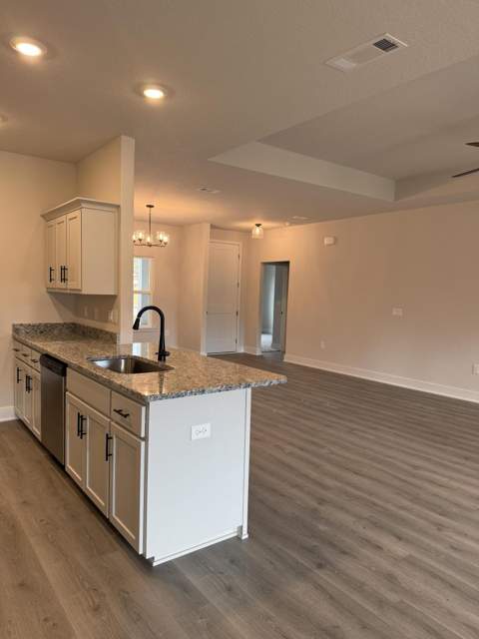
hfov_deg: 56.8
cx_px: 240
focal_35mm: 24
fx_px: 443
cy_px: 320
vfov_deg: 71.6
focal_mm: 6.76
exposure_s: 1/120
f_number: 1.78
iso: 160
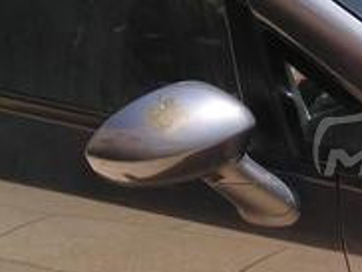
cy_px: 136
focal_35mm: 93
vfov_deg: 15.9
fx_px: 974
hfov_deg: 19.3
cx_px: 487
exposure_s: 1/1077
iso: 100
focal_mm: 3.59
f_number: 1.8
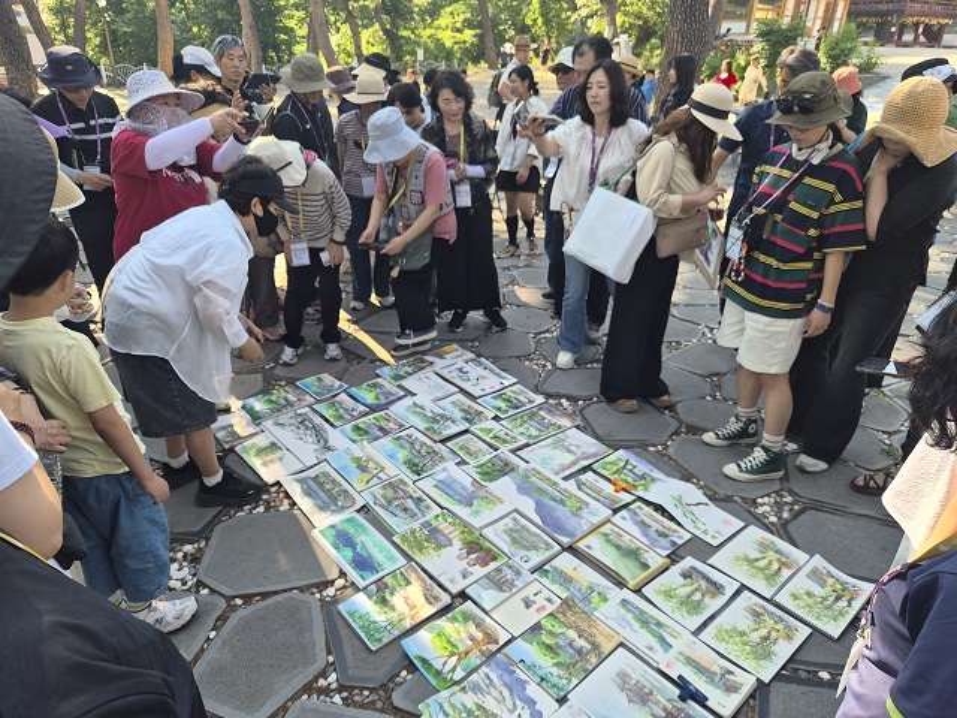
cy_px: 359
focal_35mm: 23
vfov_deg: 58.9
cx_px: 478
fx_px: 636
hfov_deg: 73.9
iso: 64
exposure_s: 1/359
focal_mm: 5.4
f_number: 1.8
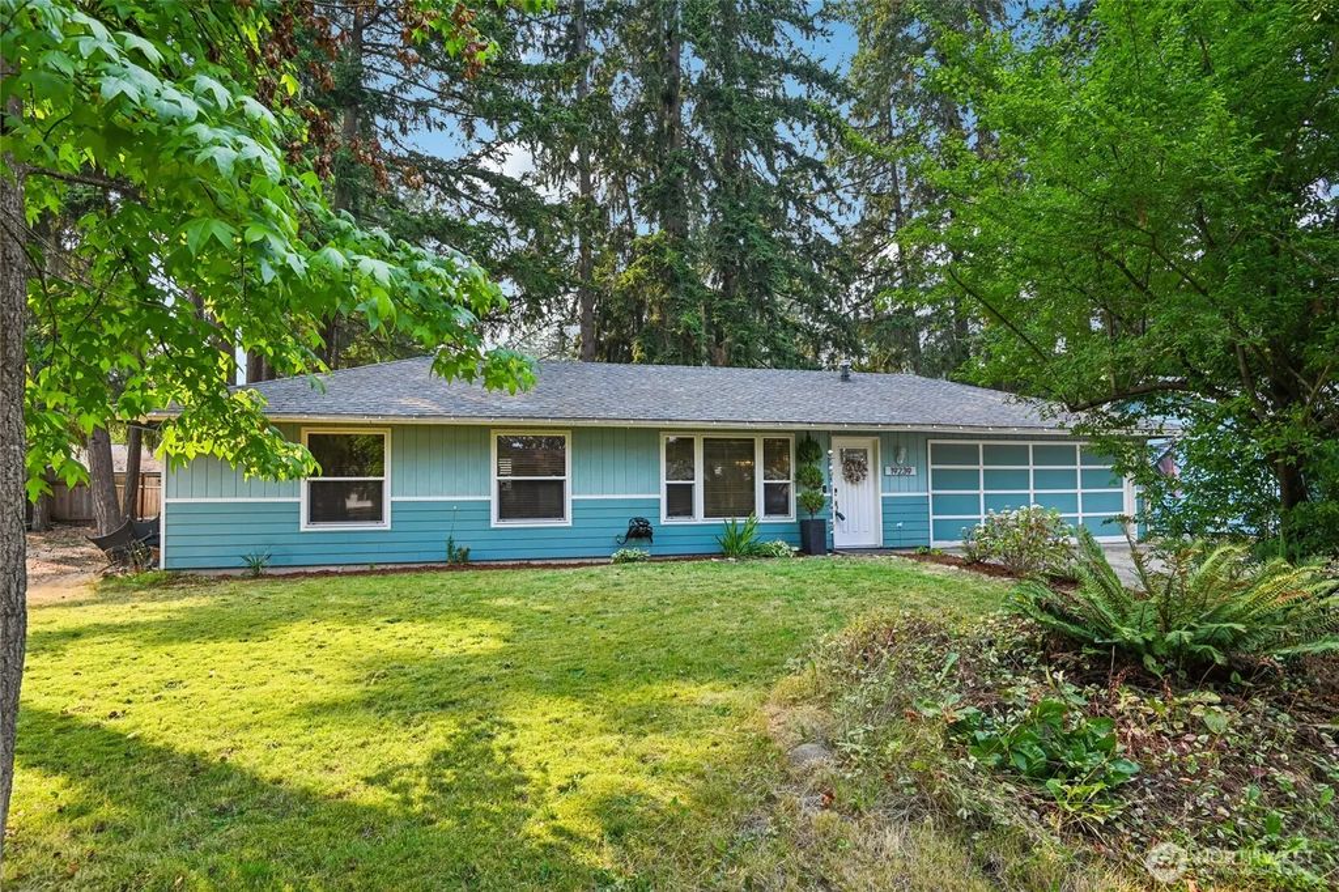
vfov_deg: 64.5
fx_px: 706
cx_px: 670
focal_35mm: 19
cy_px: 446
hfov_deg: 86.9
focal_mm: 19
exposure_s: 1/250
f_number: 8
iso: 400
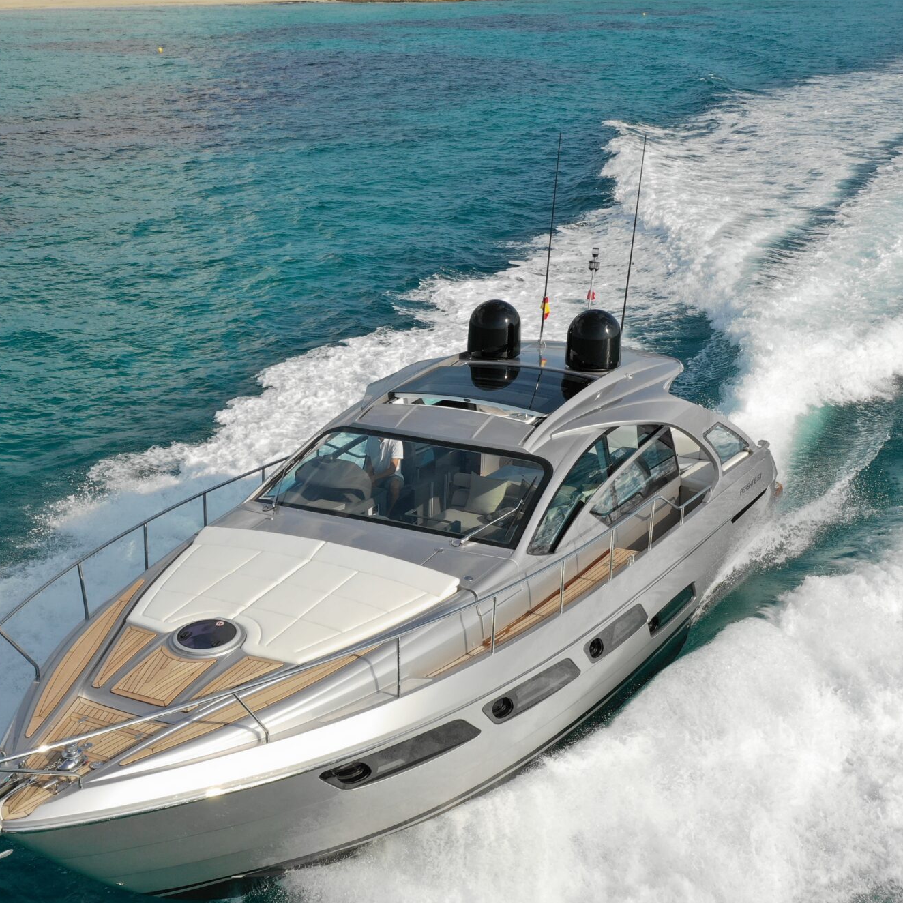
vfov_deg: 36.7
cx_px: 416
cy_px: 529
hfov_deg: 36.8
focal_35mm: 46
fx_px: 1358
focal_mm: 10.26
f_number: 6.3
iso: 100
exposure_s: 1/500
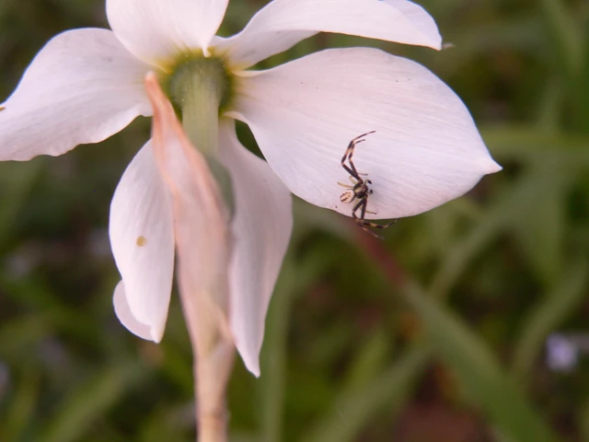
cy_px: 221
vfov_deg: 19.4
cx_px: 294
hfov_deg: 25.7
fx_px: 1293
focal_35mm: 76
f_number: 3.7
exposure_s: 1/100
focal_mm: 12.7
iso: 100
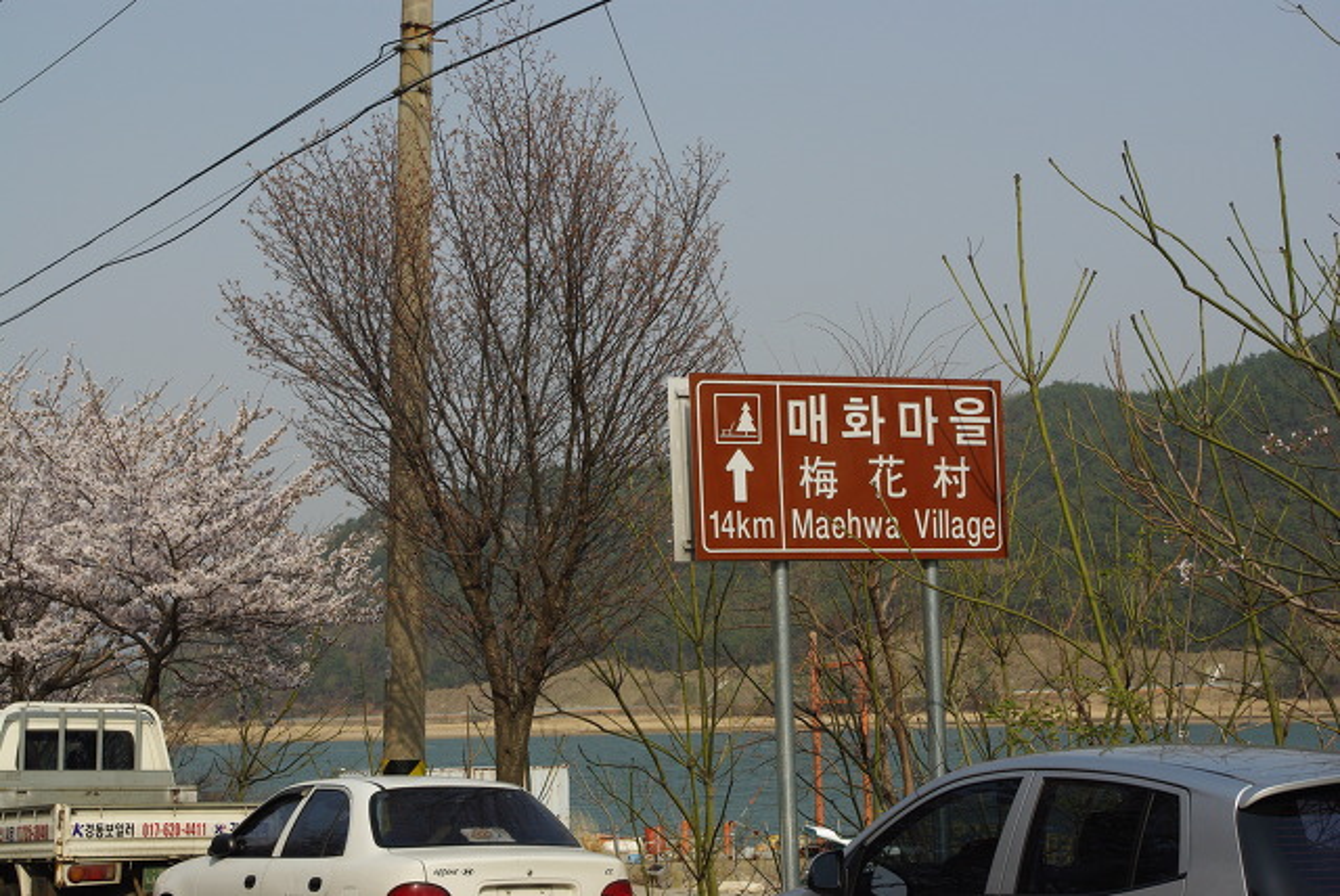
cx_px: 670
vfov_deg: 21.3
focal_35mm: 64
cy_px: 448
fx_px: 2384
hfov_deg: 31.4
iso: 200
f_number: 9.5
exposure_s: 1/500
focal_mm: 42.5
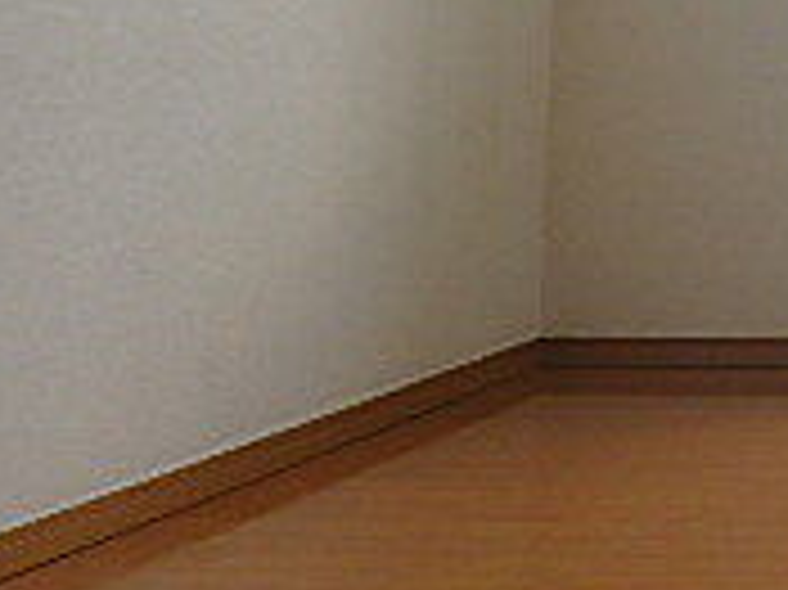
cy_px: -153
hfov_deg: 19.8
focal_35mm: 77
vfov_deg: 18.0
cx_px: 1351
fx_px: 1752
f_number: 3.5
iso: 125
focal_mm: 3.7
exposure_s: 1/80
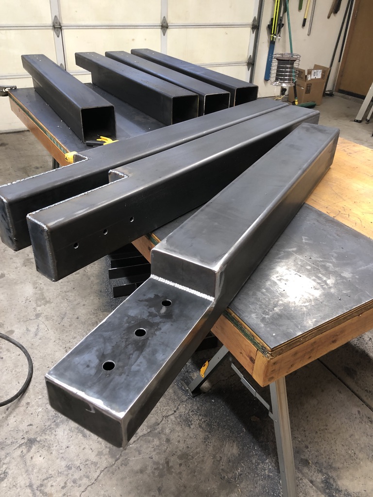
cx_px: 186
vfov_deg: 63.4
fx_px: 402
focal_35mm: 28
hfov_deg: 49.7
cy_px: 248
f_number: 1.8
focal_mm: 4
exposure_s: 1/15
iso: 40
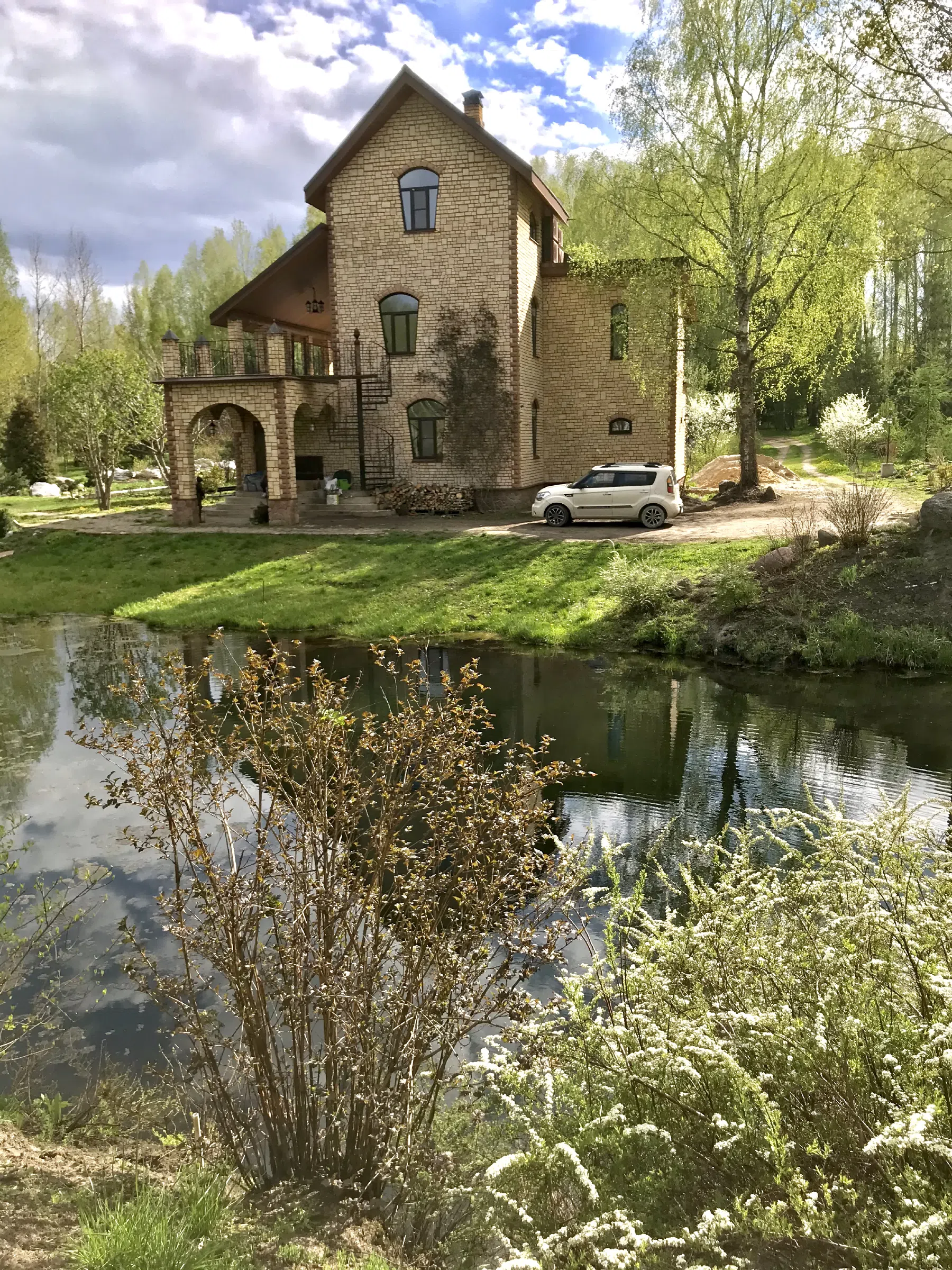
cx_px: 476
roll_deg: +1.2
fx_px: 1027
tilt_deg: -8.1
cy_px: 635
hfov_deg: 49.7
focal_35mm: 28
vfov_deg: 63.4
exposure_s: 1/1389
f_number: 1.8
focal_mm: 3.99
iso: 20
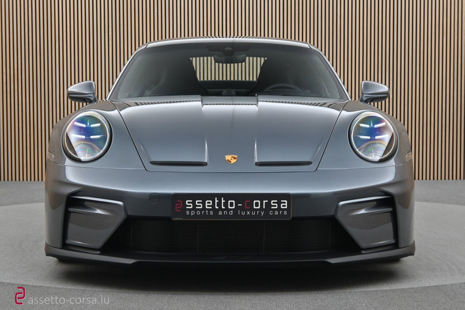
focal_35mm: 75
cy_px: 155
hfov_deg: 27.0
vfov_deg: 18.2
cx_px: 232
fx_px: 969
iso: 1250
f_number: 6.3
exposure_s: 1/50
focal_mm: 50
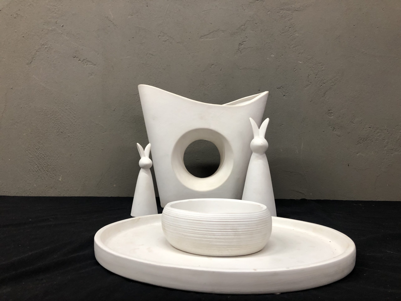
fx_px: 324
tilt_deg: +2.3
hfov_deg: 63.4
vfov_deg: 49.7
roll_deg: -2.8
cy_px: 150
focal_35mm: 28
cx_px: 200
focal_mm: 3.99
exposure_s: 1/17
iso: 50
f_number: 1.8
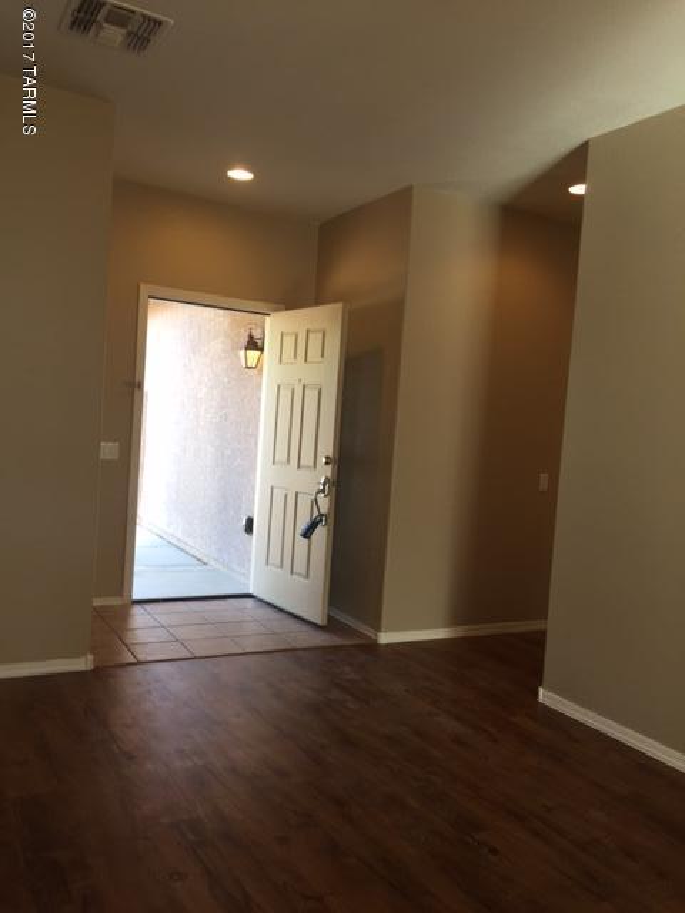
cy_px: 456
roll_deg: -3.9
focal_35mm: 29
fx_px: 765
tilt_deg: -2.8
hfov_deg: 48.2
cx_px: 342
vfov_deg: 61.7
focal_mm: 4.15
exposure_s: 1/60
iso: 32
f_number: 2.2
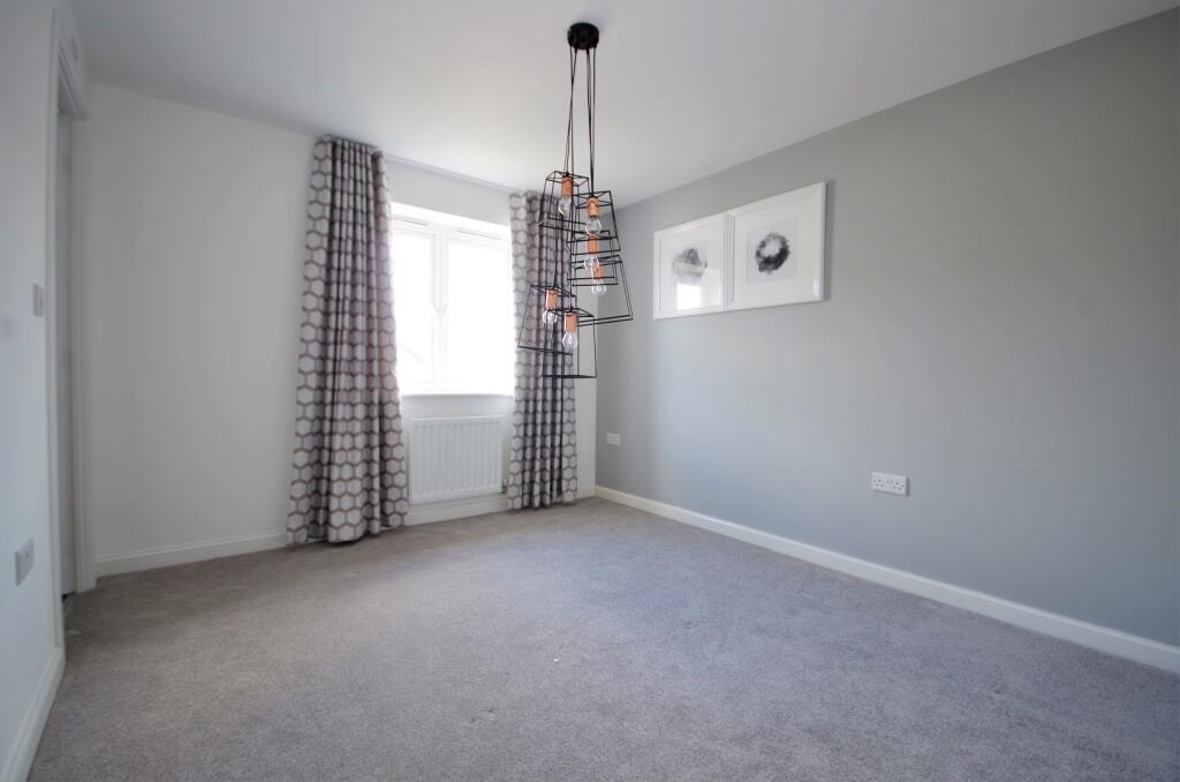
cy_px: 391
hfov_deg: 100.5
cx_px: 590
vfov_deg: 77.1
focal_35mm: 15
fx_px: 491
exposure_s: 1/13
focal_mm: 10
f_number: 4
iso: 200
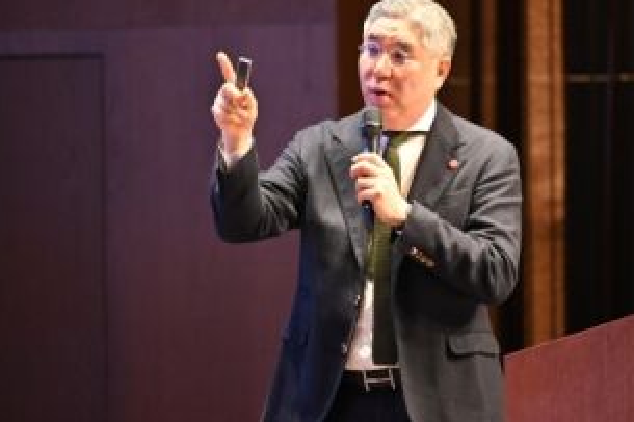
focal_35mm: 315
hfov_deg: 6.5
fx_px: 5544
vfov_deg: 4.4
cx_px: 358
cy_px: 162
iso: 4000
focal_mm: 200
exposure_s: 1/160
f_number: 2.8
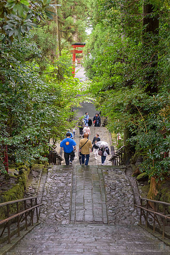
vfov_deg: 28.8
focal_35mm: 70
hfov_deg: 19.5
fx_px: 496
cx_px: 85
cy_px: 128
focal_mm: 70
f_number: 6.3
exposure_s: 1/160
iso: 3200
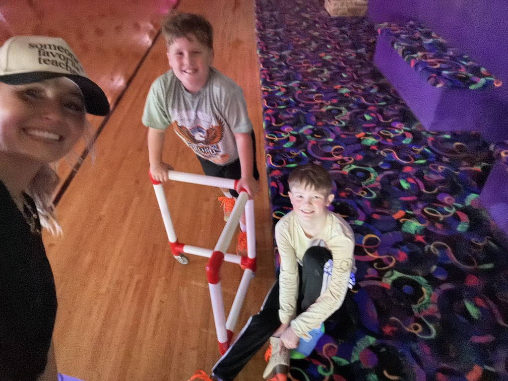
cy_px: 190
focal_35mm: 23
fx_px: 338
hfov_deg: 73.9
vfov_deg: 58.9
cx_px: 254
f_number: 1.9
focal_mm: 2.69
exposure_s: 1/15
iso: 2000
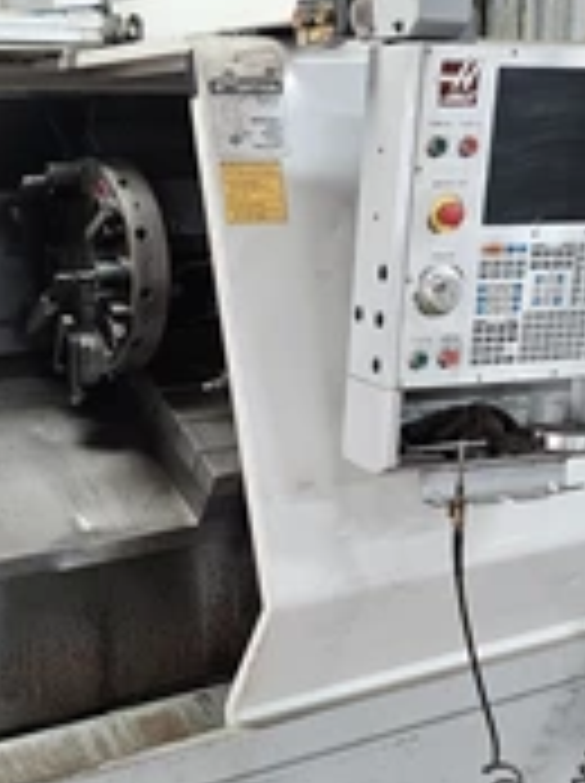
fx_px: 1197
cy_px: 639
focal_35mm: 53
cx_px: 198
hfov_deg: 27.3
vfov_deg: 34.9
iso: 320
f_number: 1.8
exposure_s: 1/120
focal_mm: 5.4
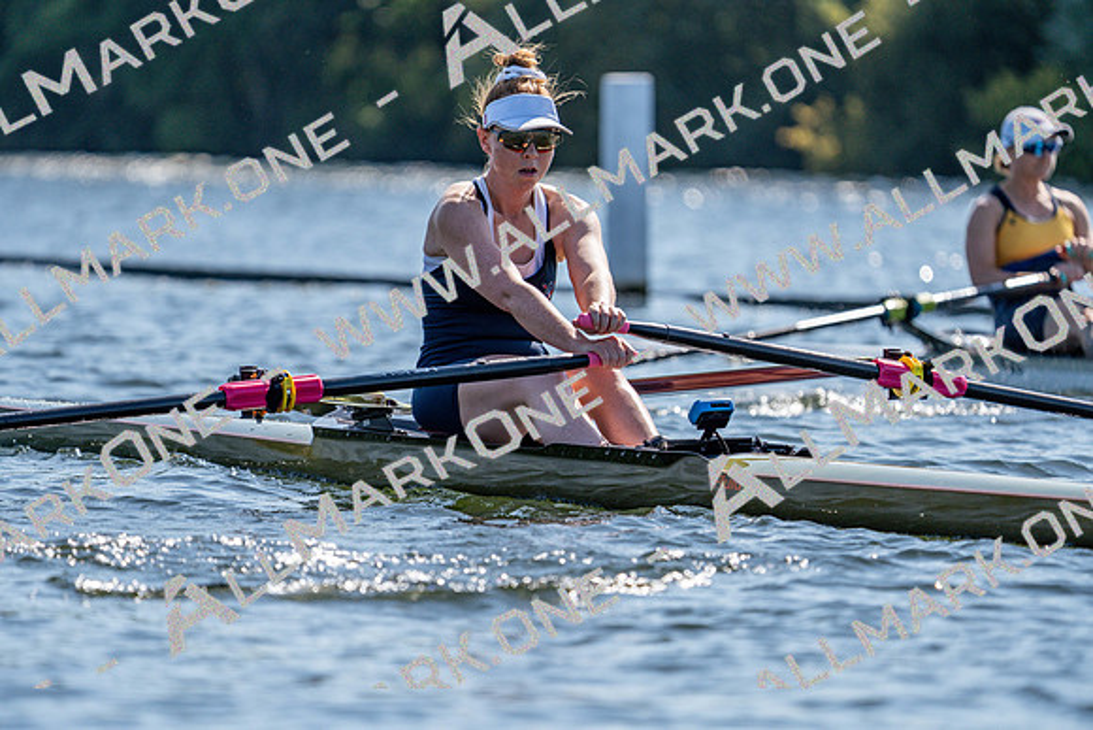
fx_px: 11600
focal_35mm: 382
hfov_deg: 5.4
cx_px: 546
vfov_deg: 3.6
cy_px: 365
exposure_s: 1/1600
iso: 200
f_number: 6.3
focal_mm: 382
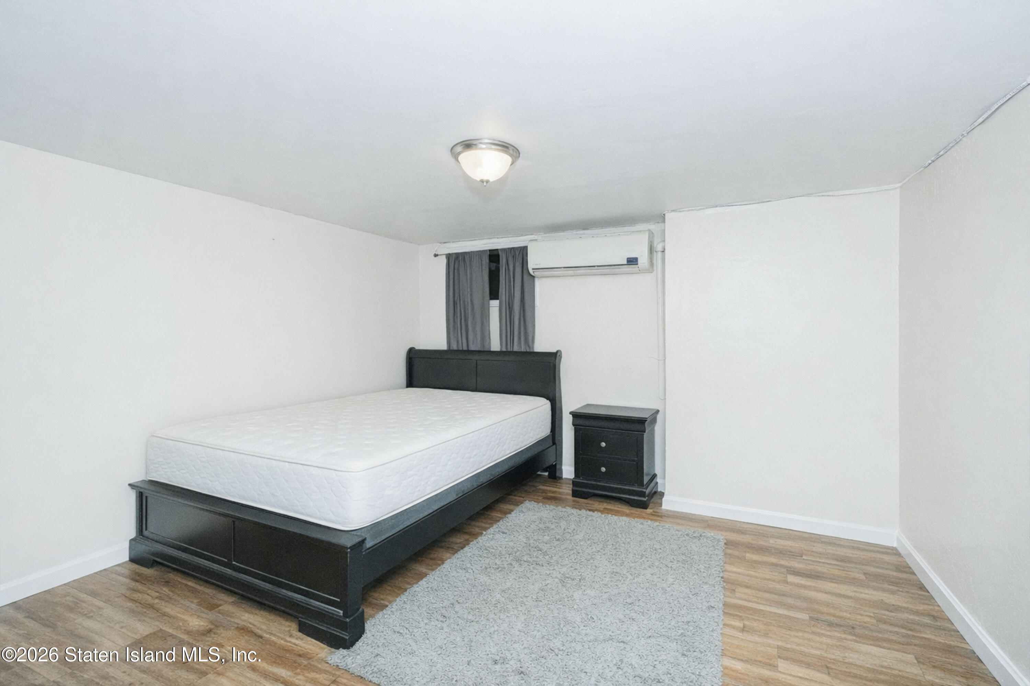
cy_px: 343
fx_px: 429
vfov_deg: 77.3
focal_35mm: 15
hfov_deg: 100.4
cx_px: 515
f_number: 8
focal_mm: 10
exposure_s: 1/100
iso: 2000
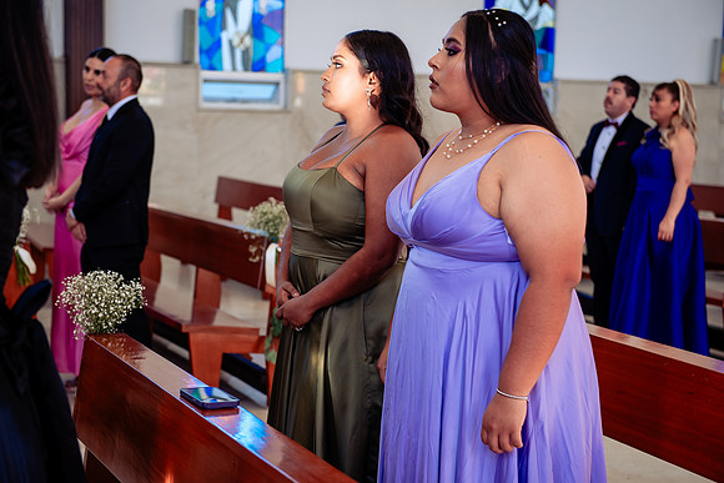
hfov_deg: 30.5
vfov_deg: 20.6
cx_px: 362
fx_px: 1328
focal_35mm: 66
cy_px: 242
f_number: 4
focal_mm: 66
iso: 400
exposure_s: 1/100
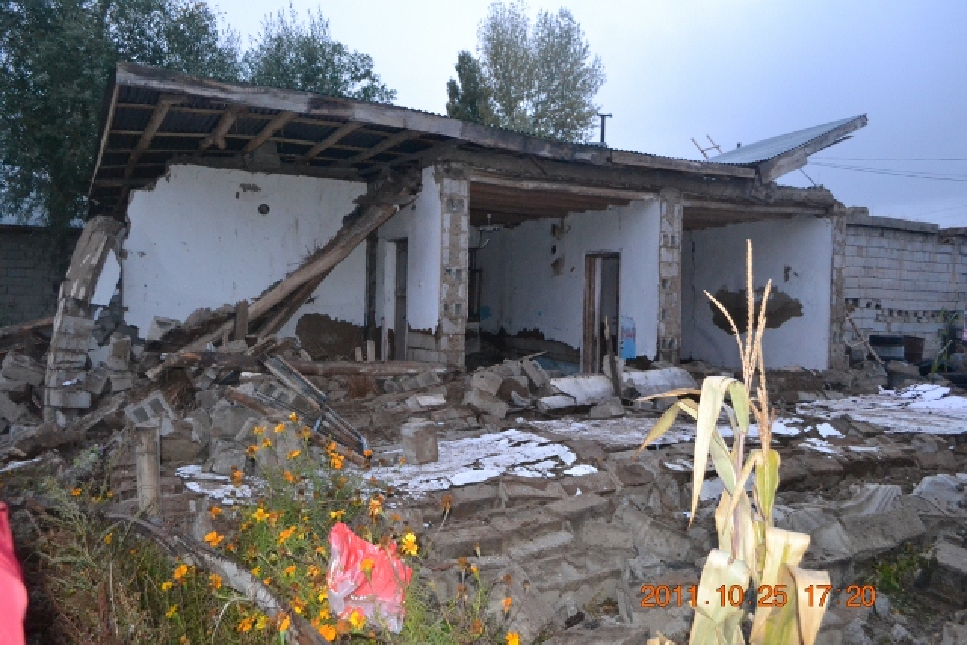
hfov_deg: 67.4
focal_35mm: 27
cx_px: 484
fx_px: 725
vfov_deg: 48.0
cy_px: 322
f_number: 3.5
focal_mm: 18
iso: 3200
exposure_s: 1/60
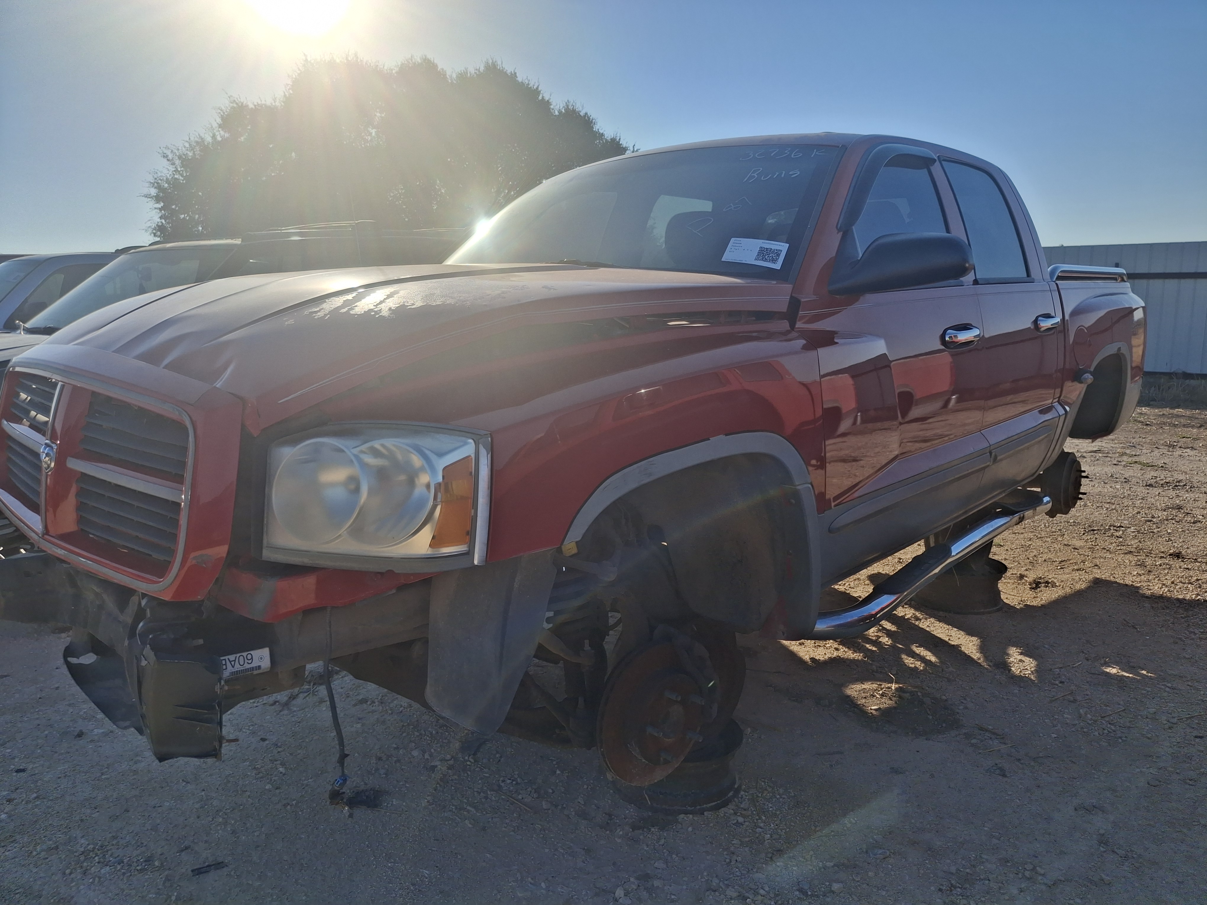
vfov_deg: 54.9
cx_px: 604
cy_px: 452
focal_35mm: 25
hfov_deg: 69.4
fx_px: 872
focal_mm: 4.69
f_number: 1.8
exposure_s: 1/3344
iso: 32
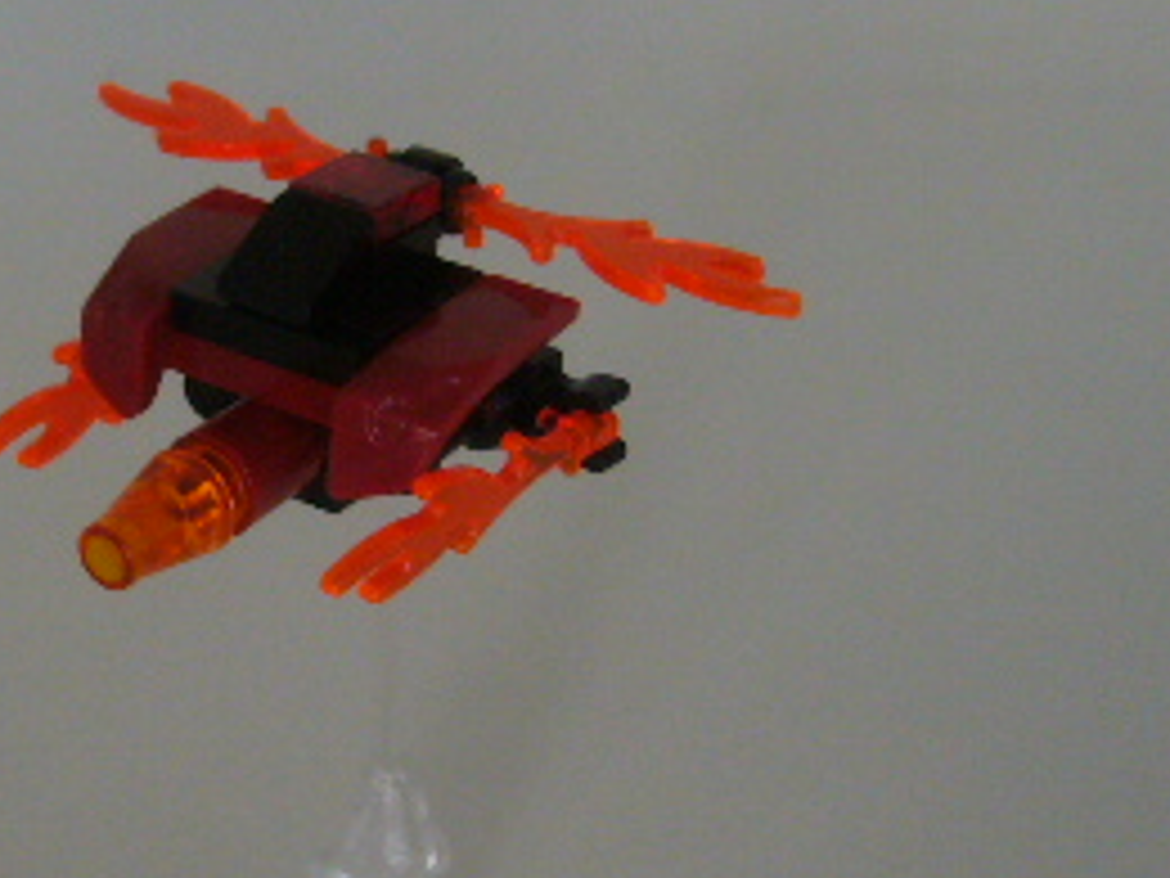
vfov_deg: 17.2
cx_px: 306
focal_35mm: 86
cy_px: 450
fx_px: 2907
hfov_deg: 22.6
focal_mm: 5.8
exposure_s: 1/15
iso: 200
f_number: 2.8
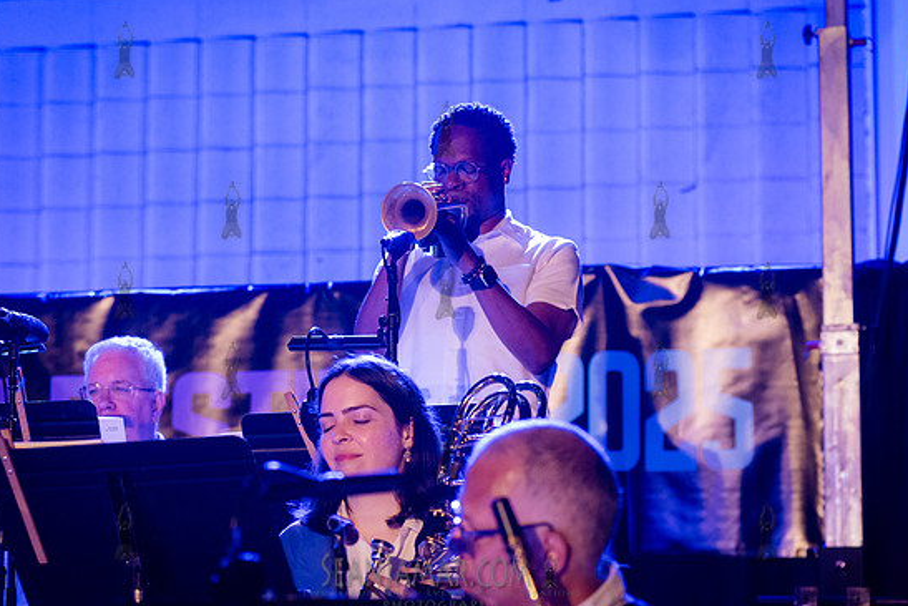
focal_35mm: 144
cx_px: 433
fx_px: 3633
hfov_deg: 14.2
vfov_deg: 9.5
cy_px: 231
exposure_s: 1/640
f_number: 4
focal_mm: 112
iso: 5000
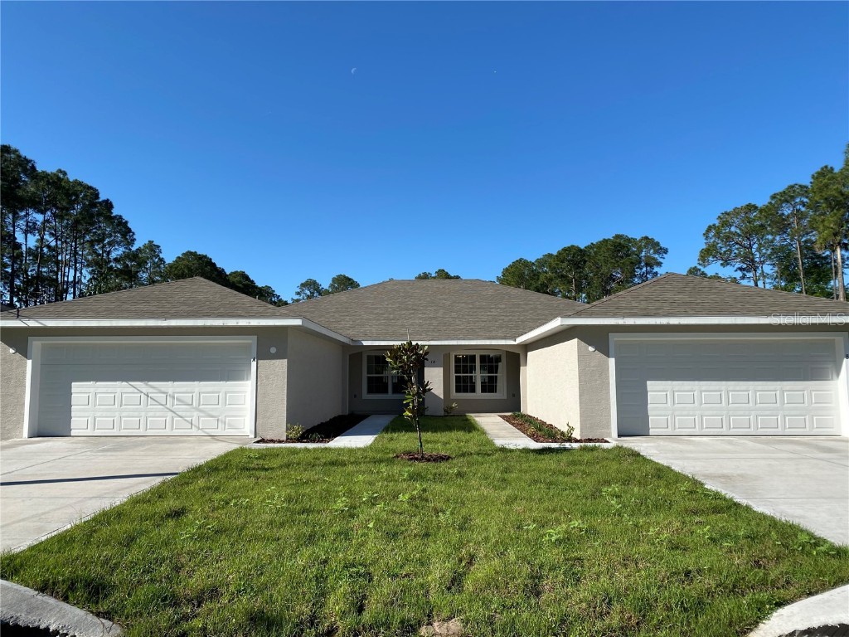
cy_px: 318
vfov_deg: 53.1
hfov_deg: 67.3
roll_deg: -0.4
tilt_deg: +5.6
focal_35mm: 26
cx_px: 424
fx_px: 638
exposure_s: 1/2755
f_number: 1.8
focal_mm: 4.25
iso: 32
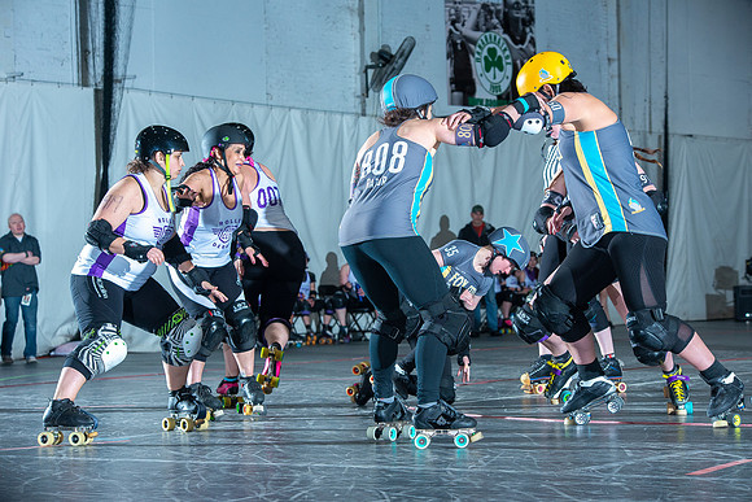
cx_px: 376
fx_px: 2194
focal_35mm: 105
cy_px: 251
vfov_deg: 13.0
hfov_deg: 19.5
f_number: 7.1
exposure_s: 1/160
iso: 800
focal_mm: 105
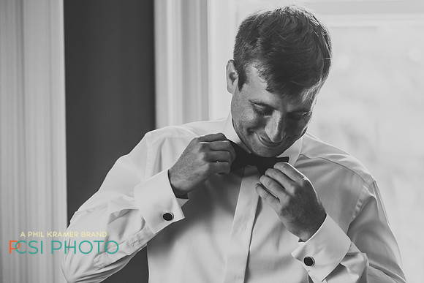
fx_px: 1472
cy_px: 142
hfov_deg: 16.4
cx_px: 252
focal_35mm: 125
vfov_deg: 11.0
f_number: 5
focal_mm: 105
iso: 2000
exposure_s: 1/500
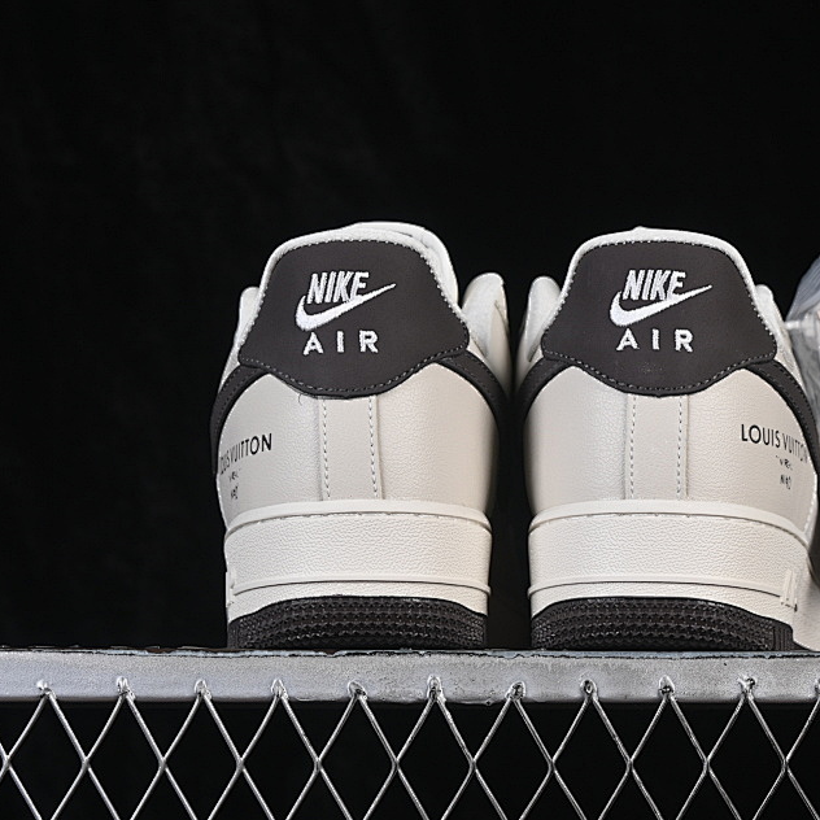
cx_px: 525
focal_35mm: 109
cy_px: 362
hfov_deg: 16.0
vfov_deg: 16.0
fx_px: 2921
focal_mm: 50
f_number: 8
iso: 160
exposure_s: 1/80
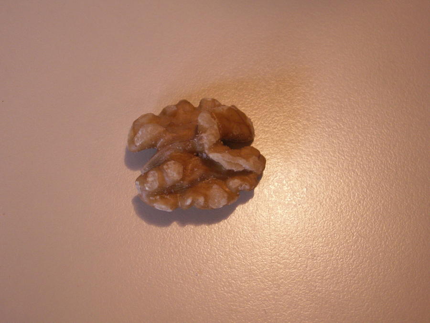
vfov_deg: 23.7
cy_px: 162
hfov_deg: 31.2
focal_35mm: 62
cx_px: 215
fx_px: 770
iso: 160
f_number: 3.2
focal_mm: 10.28
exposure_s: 1/30
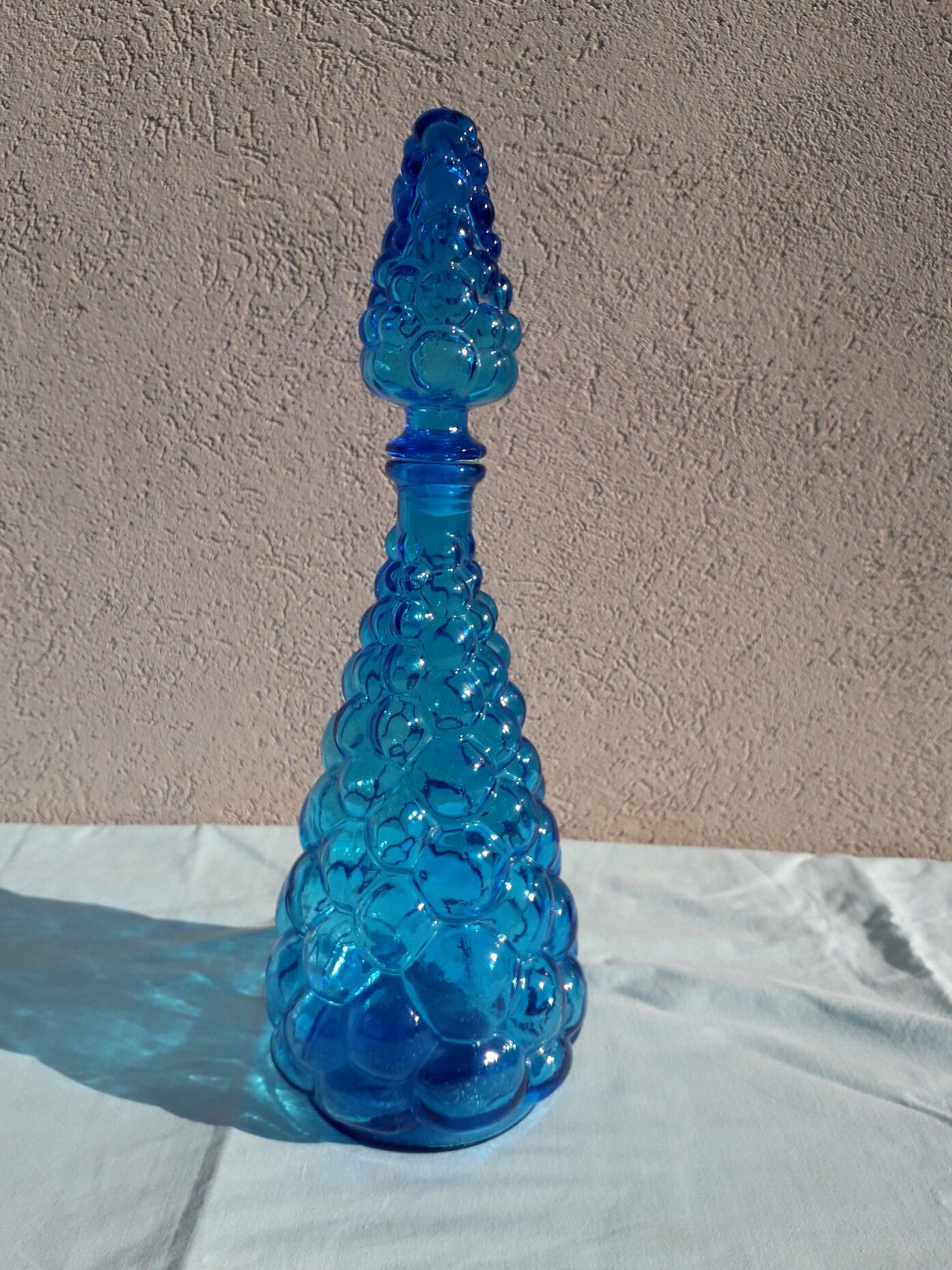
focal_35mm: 27
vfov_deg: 65.3
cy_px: 635
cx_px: 476
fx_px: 990
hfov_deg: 51.4
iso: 40
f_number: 1.9
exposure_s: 1/3030
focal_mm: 3.6
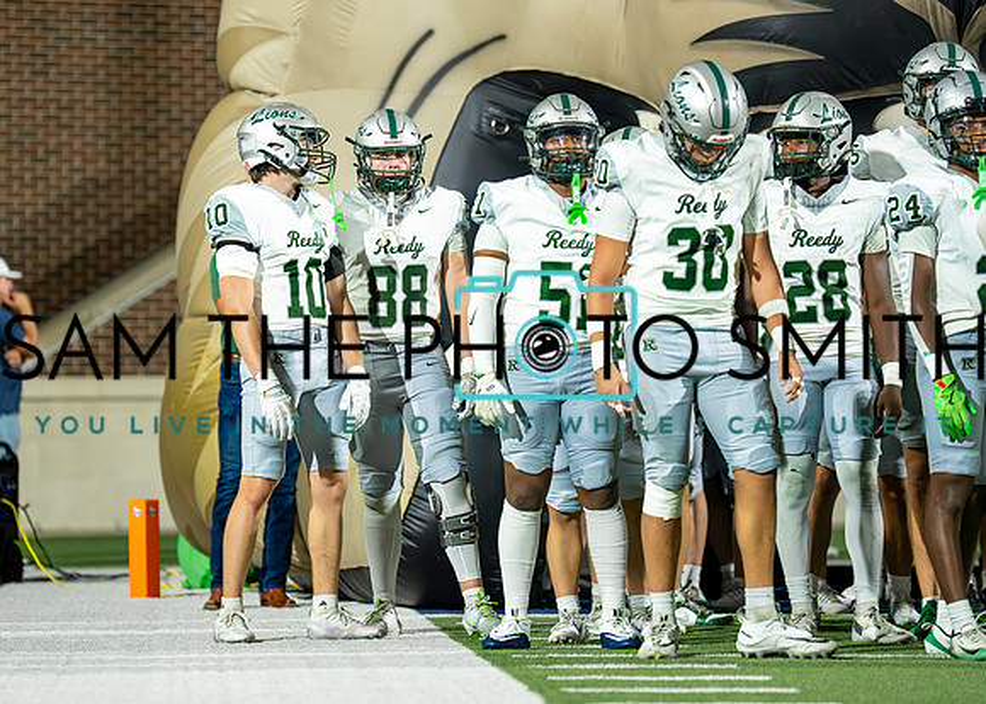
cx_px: 370
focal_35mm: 216
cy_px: 320
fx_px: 6049
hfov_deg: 9.3
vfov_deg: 6.7
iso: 3200
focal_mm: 176
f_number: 2.8
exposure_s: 1/1600
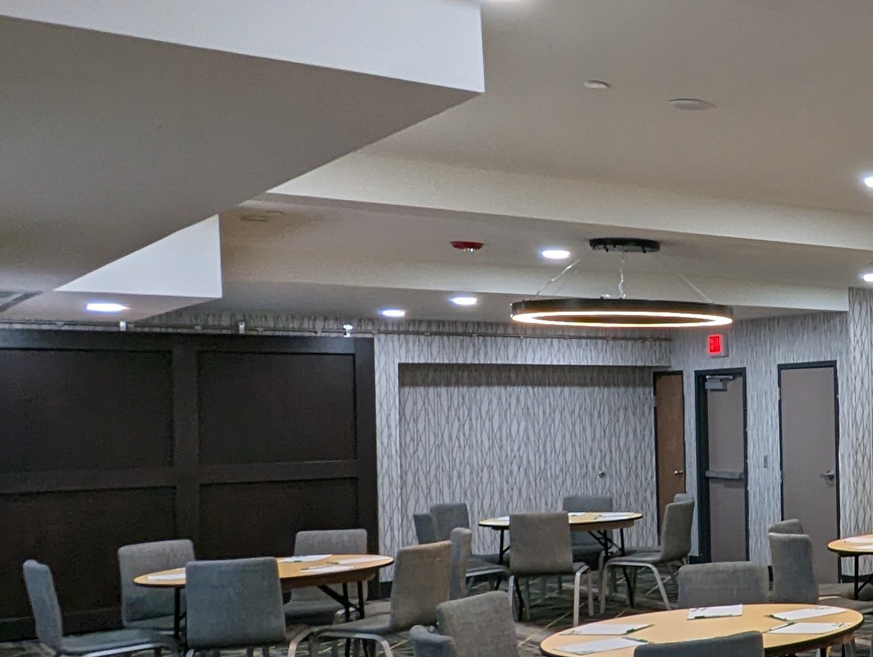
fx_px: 1212
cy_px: 413
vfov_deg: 30.2
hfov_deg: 28.5
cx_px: 1257
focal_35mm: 48
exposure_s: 1/30
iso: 57
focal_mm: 2.35
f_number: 2.2
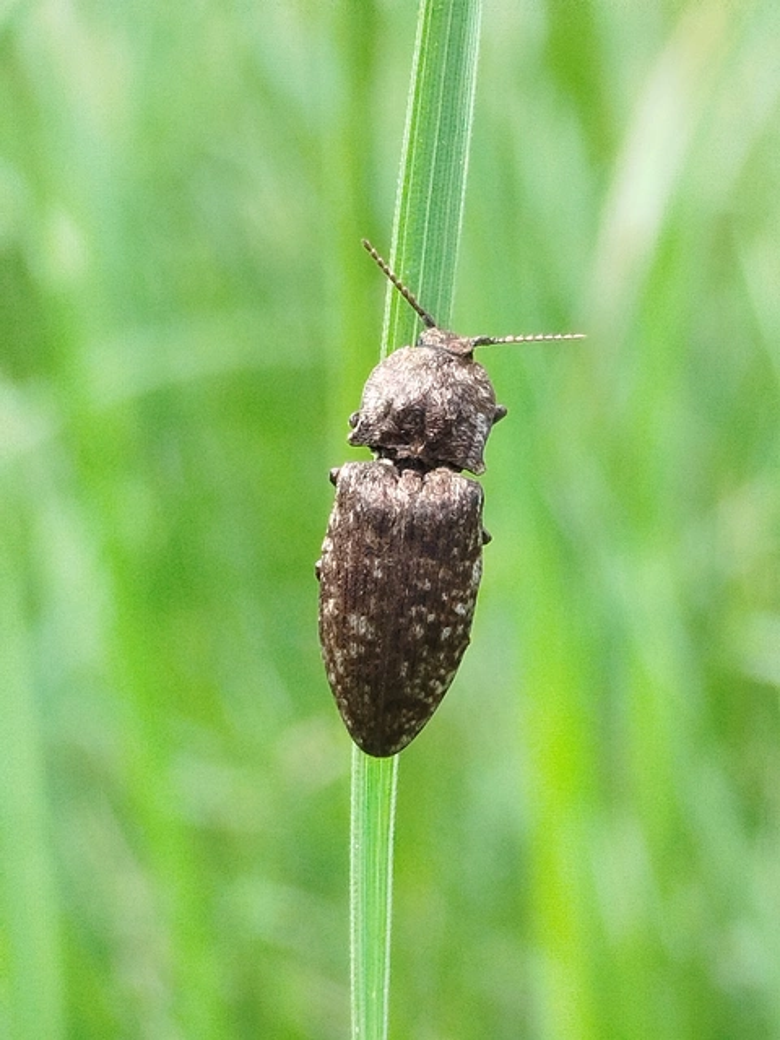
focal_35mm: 57
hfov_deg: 25.7
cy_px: 520
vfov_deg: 33.8
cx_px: 390
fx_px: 1713
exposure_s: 1/100
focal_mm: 5.31
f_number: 1.7
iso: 50
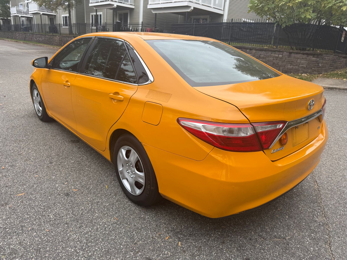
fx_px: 241
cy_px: 130
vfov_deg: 56.8
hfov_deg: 71.6
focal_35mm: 24
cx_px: 174
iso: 80
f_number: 1.78
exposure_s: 1/735
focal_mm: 6.76
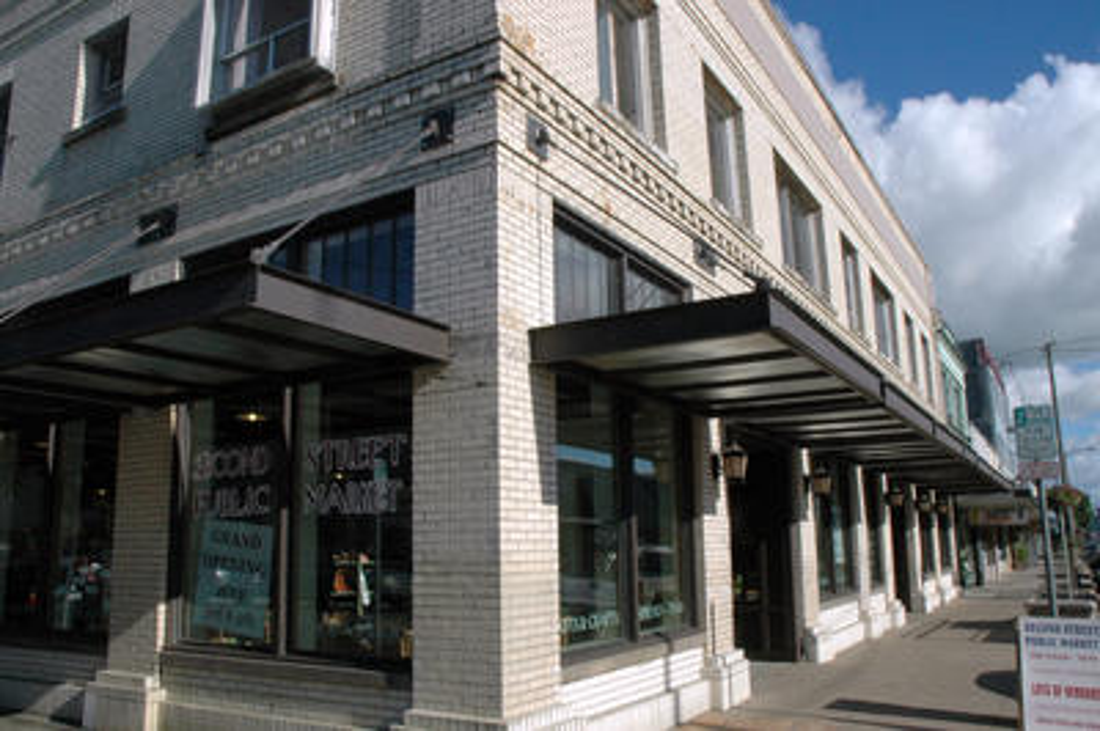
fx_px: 824
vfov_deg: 47.9
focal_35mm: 27
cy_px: 366
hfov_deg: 67.4
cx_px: 550
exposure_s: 1/250
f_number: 22
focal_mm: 18
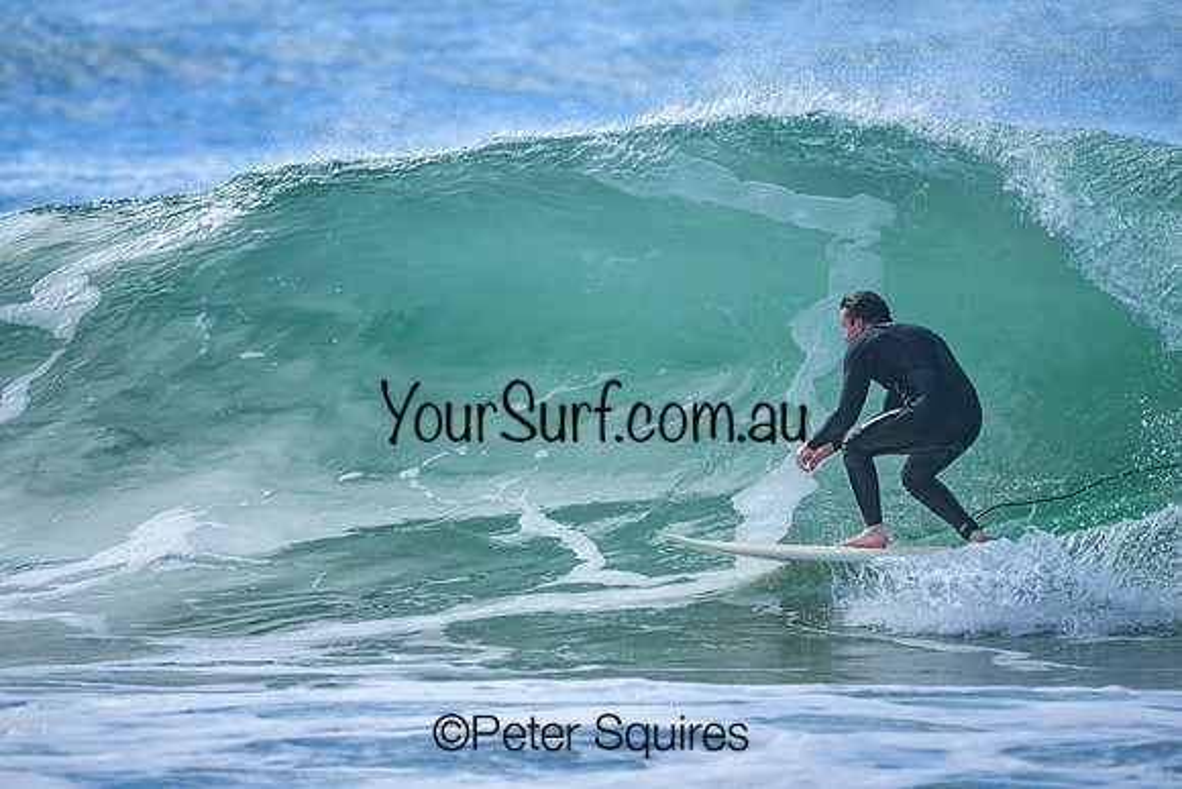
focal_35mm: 899
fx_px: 29512
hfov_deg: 2.3
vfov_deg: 1.5
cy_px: 346
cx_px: 655
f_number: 6.3
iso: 450
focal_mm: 800
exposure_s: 1/2500
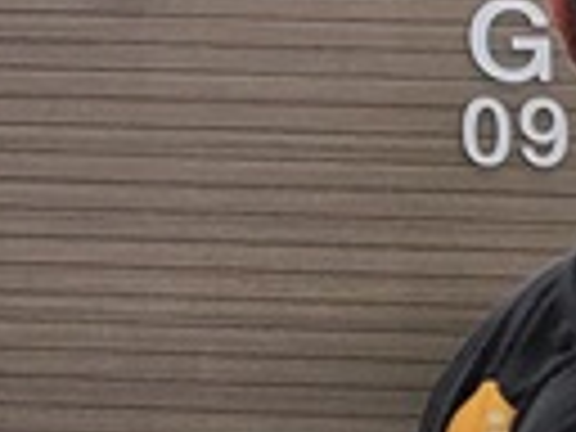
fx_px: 3378
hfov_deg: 8.9
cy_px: -657
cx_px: -742
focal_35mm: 203
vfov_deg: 6.9
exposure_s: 1/120
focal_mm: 5.4
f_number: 1.8
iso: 40
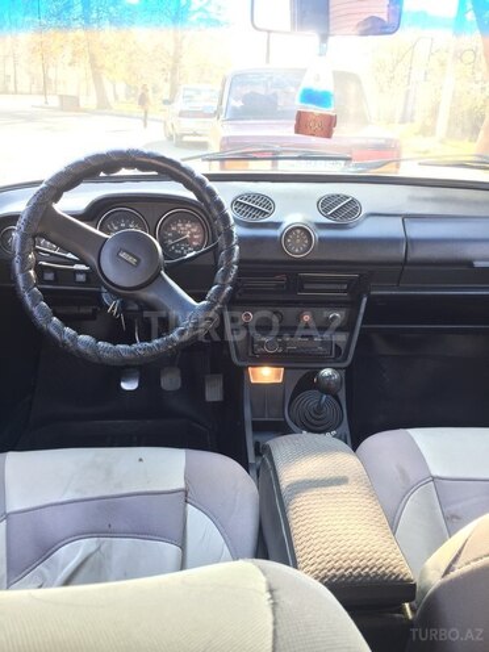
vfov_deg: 61.7
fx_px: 546
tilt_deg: -21.7
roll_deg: -2.8
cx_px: 244
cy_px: 326
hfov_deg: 48.2
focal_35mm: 29
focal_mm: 4.15
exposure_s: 1/33
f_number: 2.2
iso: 32
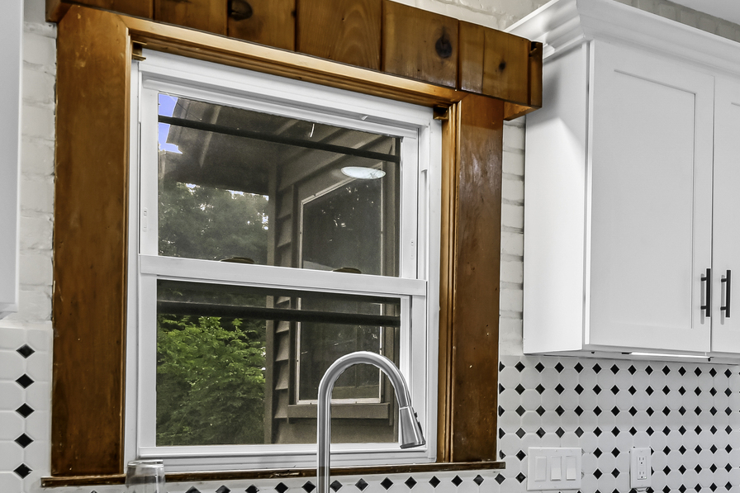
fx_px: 986
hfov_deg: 35.9
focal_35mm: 48
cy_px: 430
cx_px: 785
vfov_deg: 27.2
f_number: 8
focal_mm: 14
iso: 320
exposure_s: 1/320
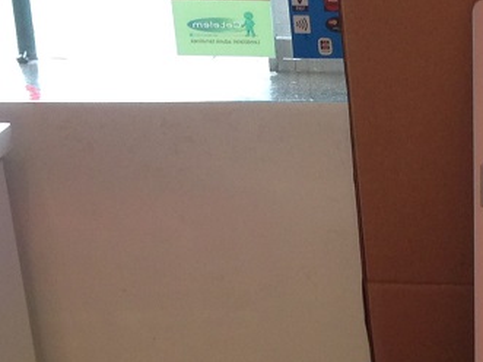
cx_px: 763
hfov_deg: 13.5
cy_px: 438
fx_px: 1897
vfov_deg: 10.7
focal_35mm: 136
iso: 50
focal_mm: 4.12
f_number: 2.4
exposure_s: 1/20
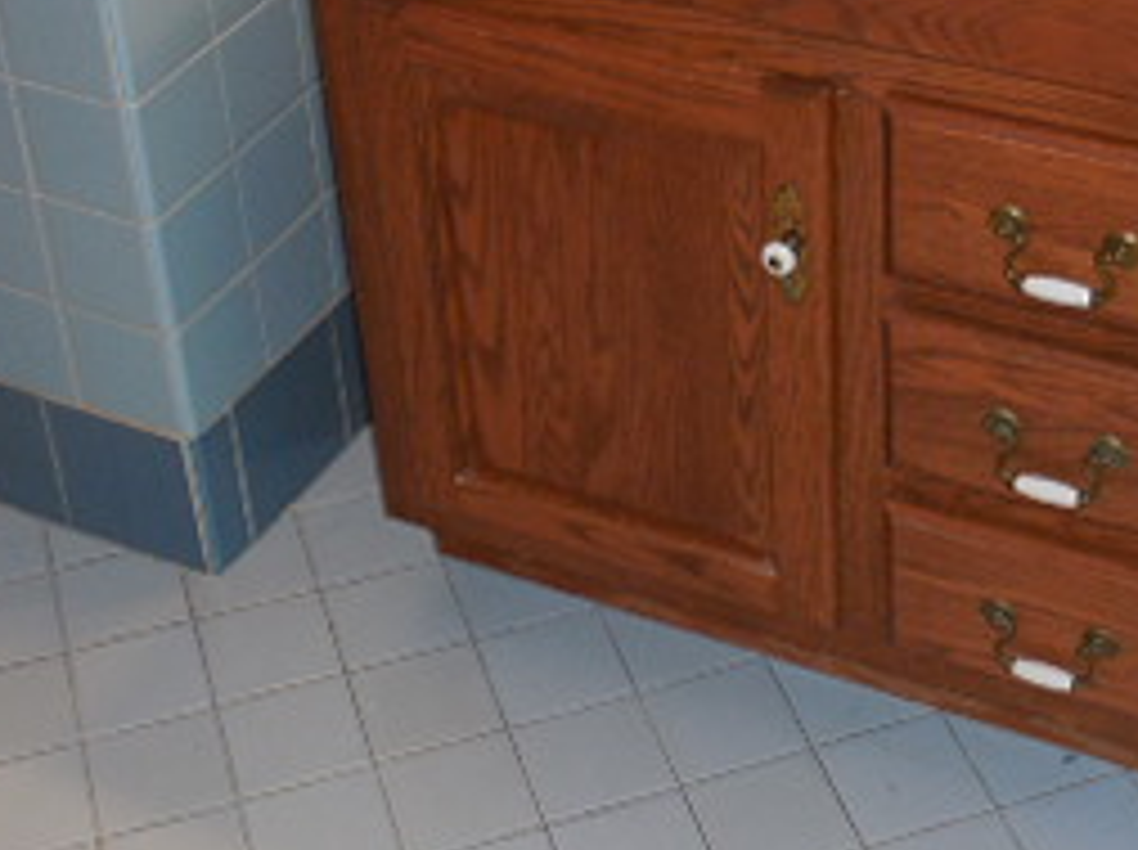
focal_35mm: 76
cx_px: 657
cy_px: 108
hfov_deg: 25.7
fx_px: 2495
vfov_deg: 19.0
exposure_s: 1/25
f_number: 3.8
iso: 200
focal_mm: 5.3
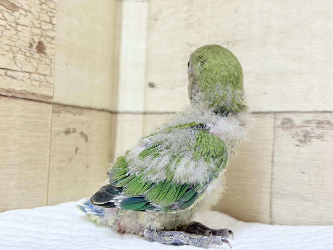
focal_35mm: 52
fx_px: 500
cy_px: 125
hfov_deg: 36.8
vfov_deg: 28.0
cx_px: 166
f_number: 1.6
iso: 100
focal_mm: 5.96
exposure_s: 1/50
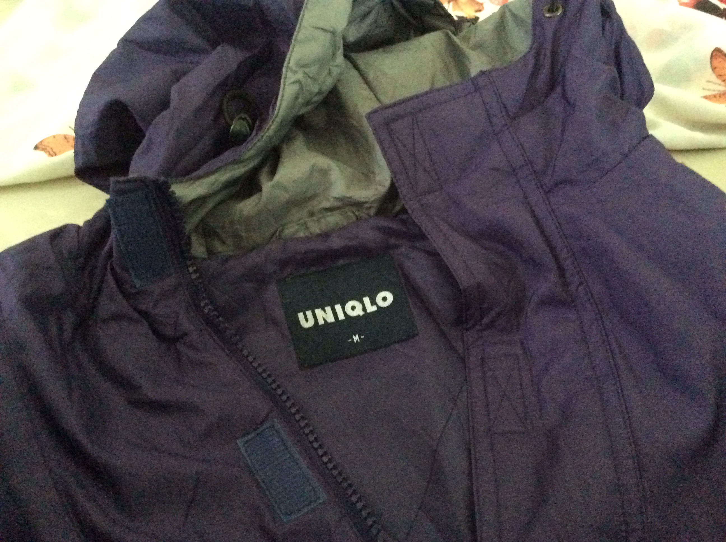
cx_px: 363
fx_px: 670
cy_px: 271
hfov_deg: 56.9
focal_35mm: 32
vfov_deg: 44.1
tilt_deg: -46.8
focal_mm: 3.3
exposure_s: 1/17
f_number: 2.4
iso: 640
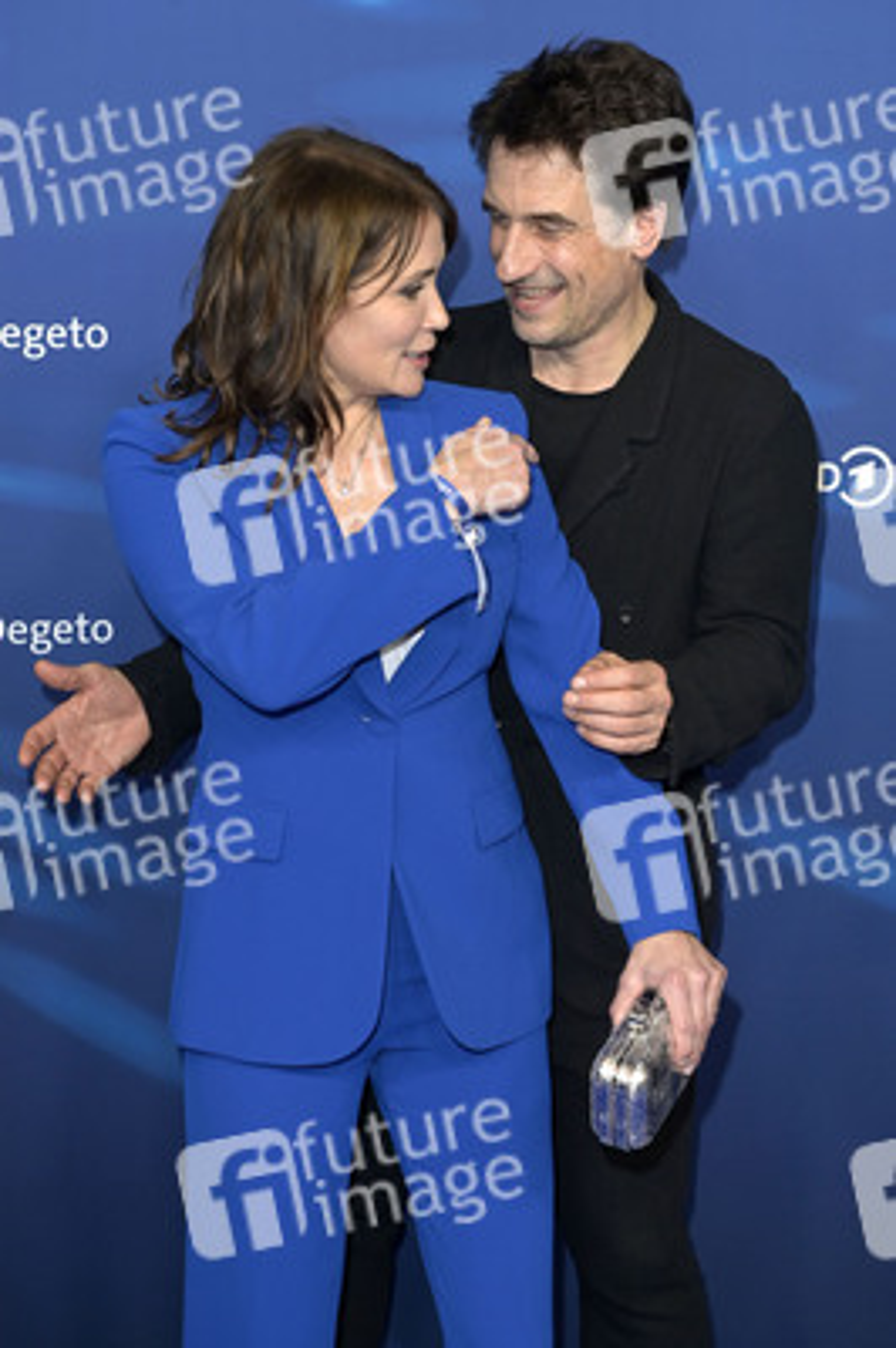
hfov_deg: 21.9
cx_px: 448
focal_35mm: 62
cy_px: 674
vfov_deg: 32.4
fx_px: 2319
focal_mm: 62
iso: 1000
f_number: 5.6
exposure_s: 1/250
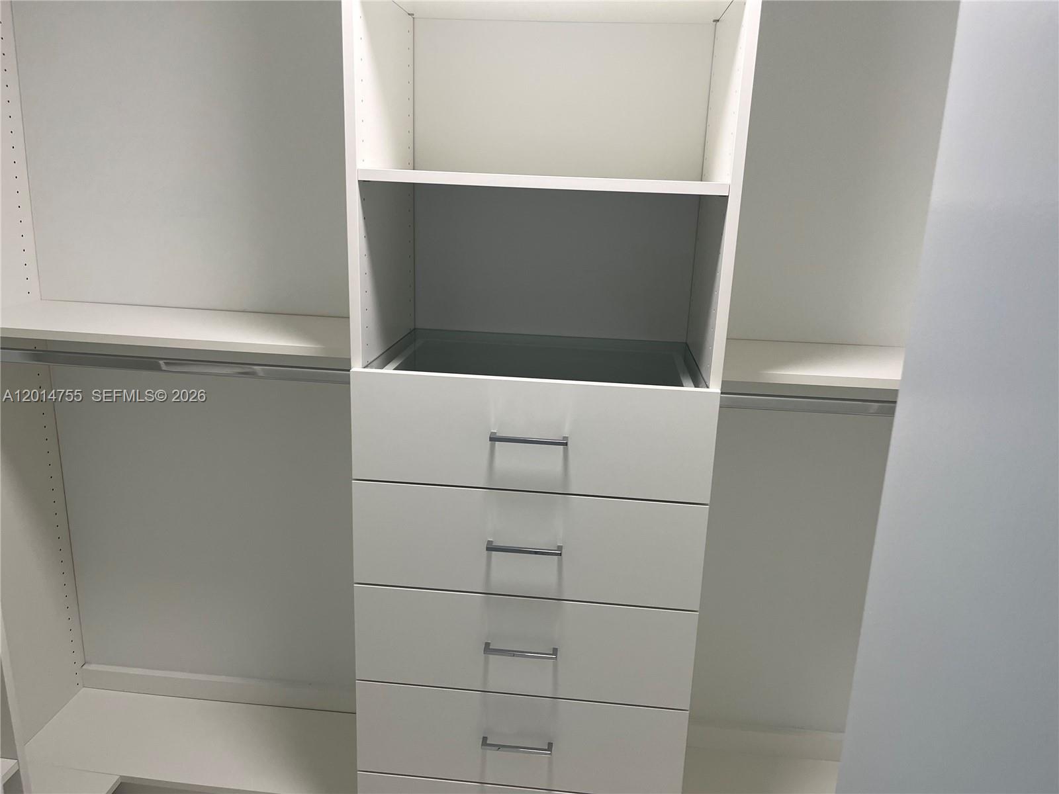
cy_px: 397
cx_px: 530
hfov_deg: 67.3
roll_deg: -2.3
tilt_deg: -14.8
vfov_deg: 53.1
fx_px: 795
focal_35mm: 26
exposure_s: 1/120
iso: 100
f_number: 1.6
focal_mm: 5.1
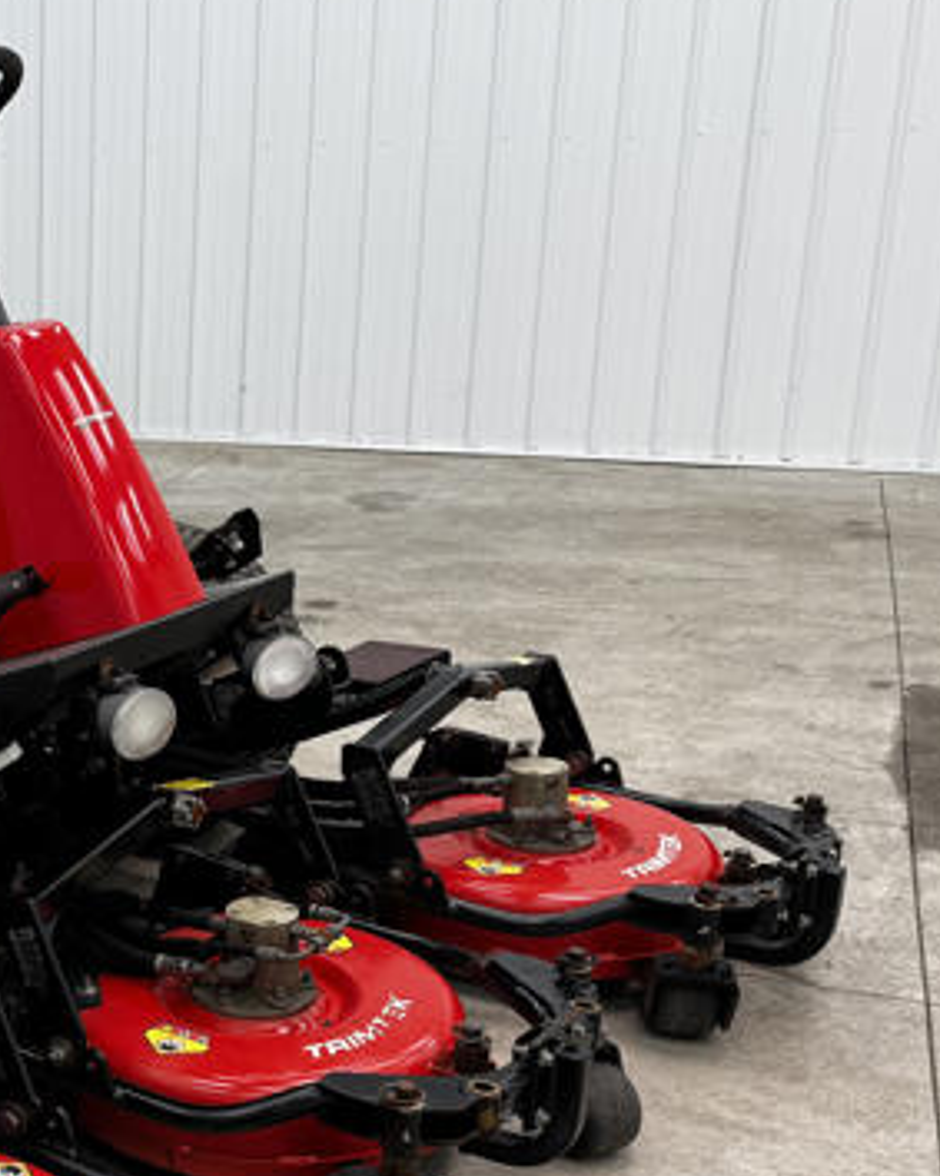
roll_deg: +1.8
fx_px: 1844
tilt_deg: -19.2
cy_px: 708
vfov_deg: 35.2
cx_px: -179
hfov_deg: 25.7
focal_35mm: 53
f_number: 1.78
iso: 80
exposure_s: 1/120
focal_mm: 6.76
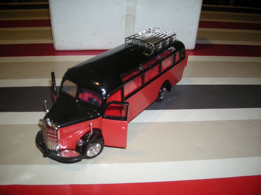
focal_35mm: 35
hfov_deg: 52.6
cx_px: 130
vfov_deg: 40.7
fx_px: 264
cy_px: 98
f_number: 2.8
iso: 50
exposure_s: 1/30
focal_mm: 5.7
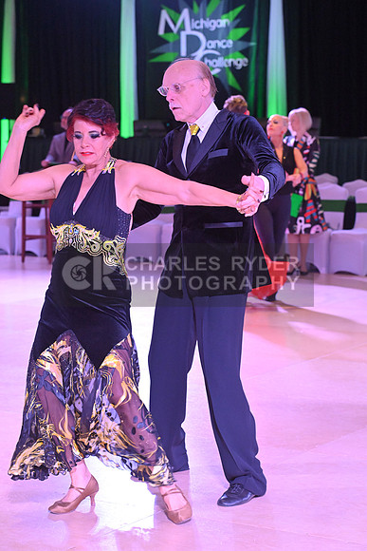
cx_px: 184
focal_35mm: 92
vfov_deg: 22.1
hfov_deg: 14.9
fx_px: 1406
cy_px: 276
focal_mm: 92
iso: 5000
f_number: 6.3
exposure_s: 1/320
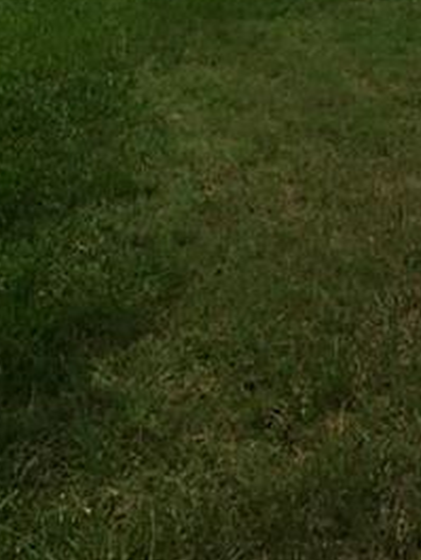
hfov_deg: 19.7
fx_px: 1183
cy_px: -138
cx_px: 393
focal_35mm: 73
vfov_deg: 23.9
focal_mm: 4.15
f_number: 2.2
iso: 32
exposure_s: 1/3597
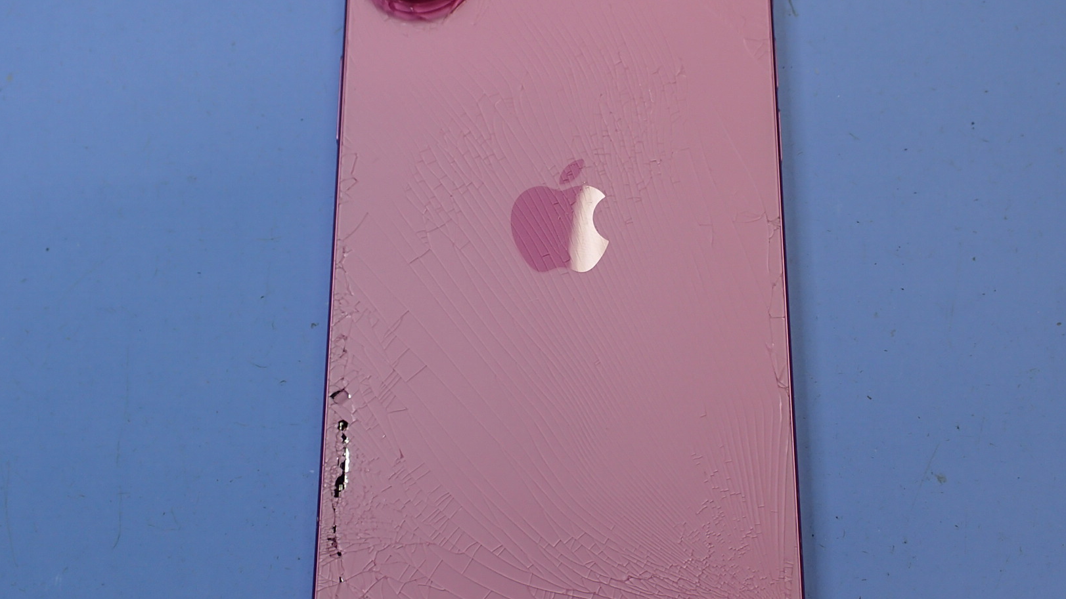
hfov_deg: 46.4
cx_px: 544
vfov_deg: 27.1
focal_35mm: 44
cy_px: 285
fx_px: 1244
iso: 100
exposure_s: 1/60
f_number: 3.2
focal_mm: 5.87
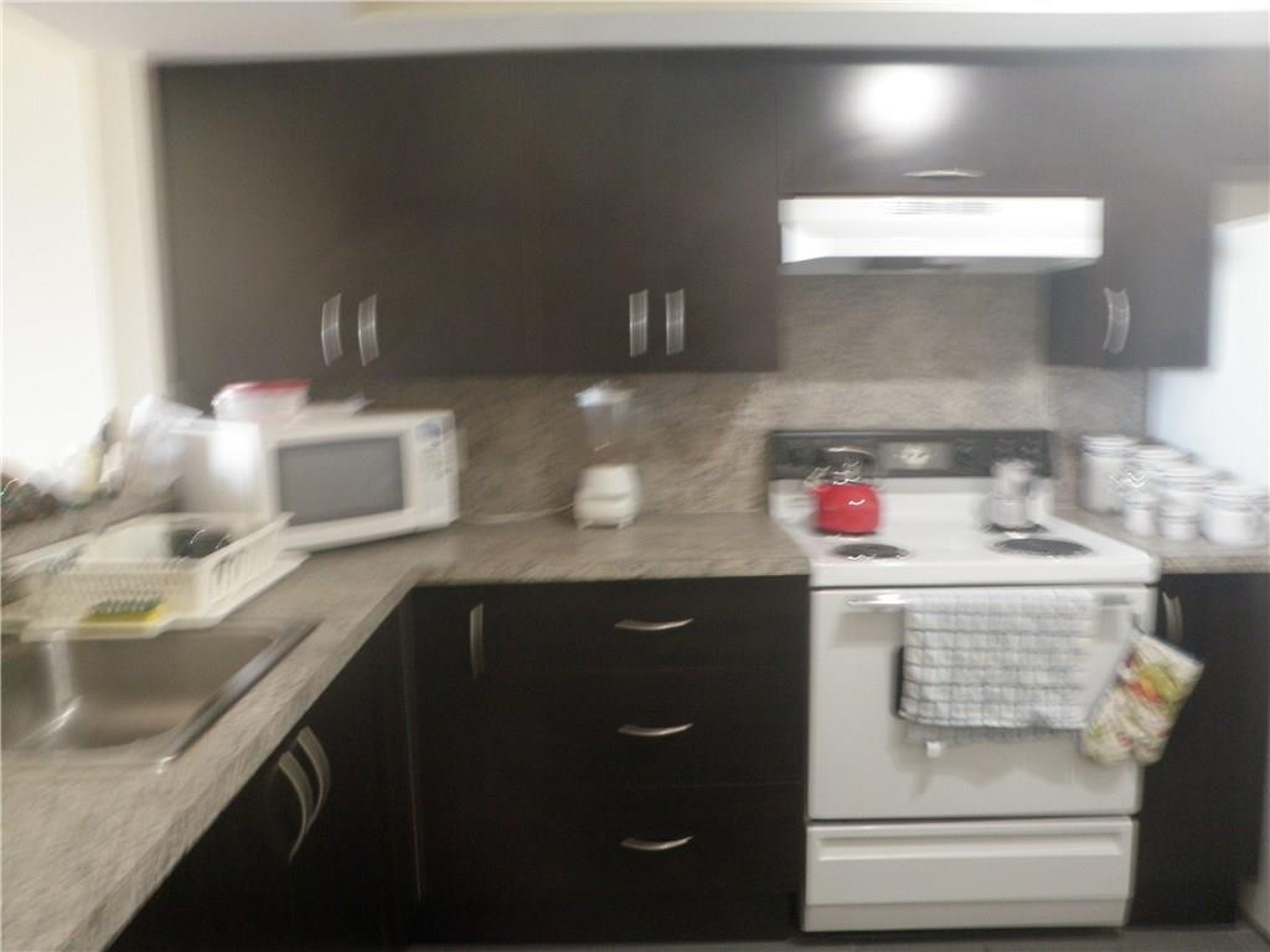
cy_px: 476
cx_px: 635
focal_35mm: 28
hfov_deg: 63.4
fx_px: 1027
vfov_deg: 49.7
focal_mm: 5
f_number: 3.5
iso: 200
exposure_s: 1/4
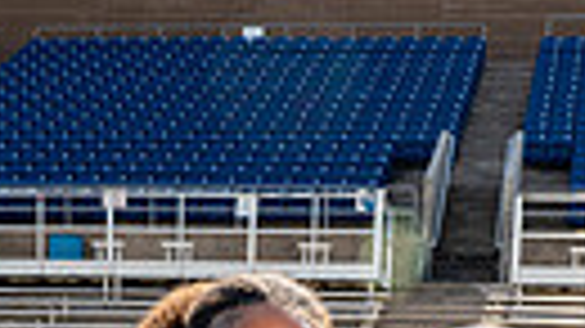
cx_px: 243
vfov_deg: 8.9
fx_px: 1799
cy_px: 926
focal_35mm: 116
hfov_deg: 18.5
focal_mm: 32
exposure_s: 1/250
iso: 320
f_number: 10
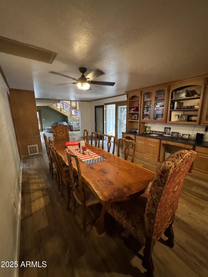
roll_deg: +1.6
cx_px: 104
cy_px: 138
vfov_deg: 102.1
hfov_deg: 85.7
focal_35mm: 14
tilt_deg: -13.4
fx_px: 112
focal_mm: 2.22
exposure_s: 1/60
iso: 1250
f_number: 2.2
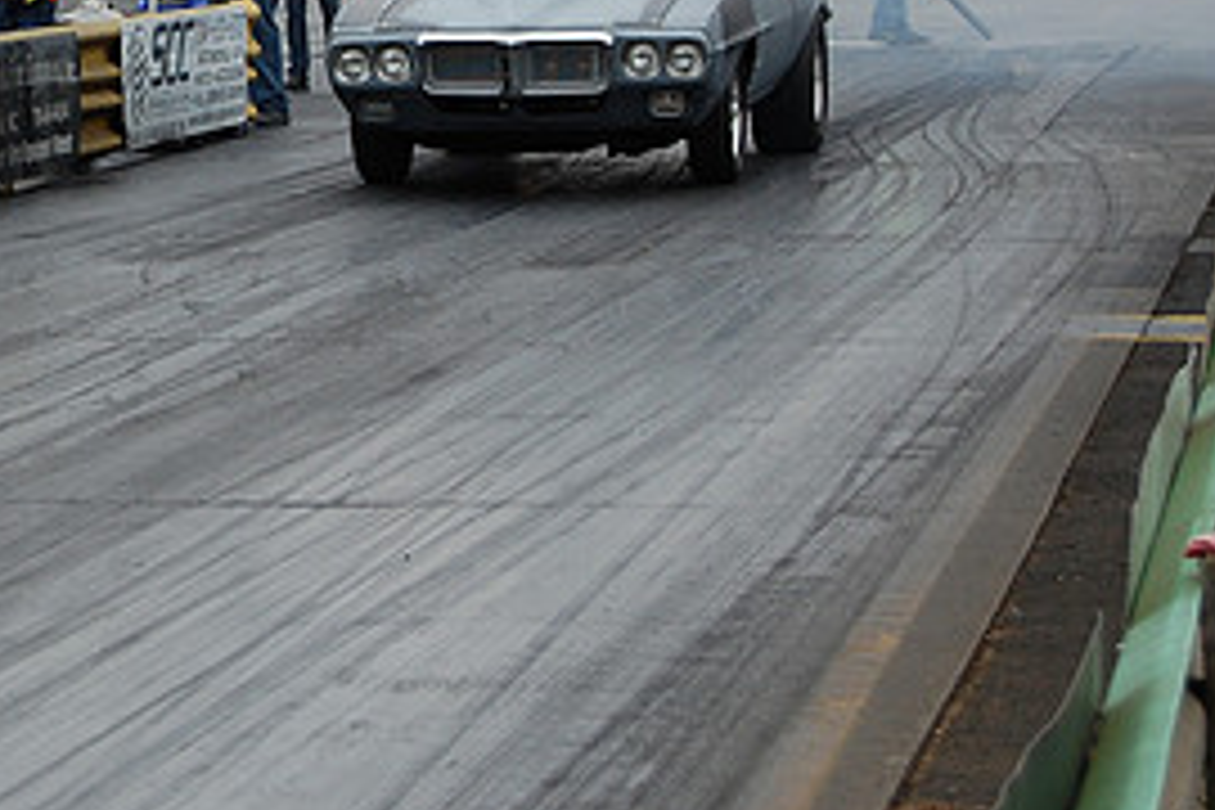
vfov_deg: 7.7
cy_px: -27
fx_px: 5976
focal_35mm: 177
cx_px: -9
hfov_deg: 11.5
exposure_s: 1/1000
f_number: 5.6
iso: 360
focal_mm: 55
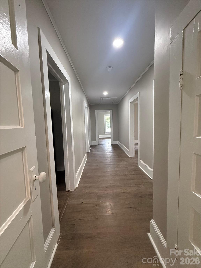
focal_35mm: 14
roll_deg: +1.3
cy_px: 134
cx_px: 100
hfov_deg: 85.7
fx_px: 108
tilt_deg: -4.4
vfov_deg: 102.1
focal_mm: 2.22
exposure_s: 1/120
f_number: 2.2
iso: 640
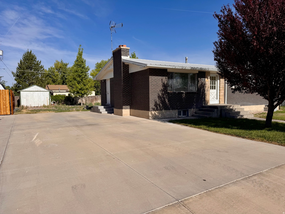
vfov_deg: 56.8
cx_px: 142
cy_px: 107
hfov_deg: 71.6
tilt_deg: -3.4
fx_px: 198
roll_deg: +0.7
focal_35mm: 24
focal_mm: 6.76
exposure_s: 1/7937
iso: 80
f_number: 1.78
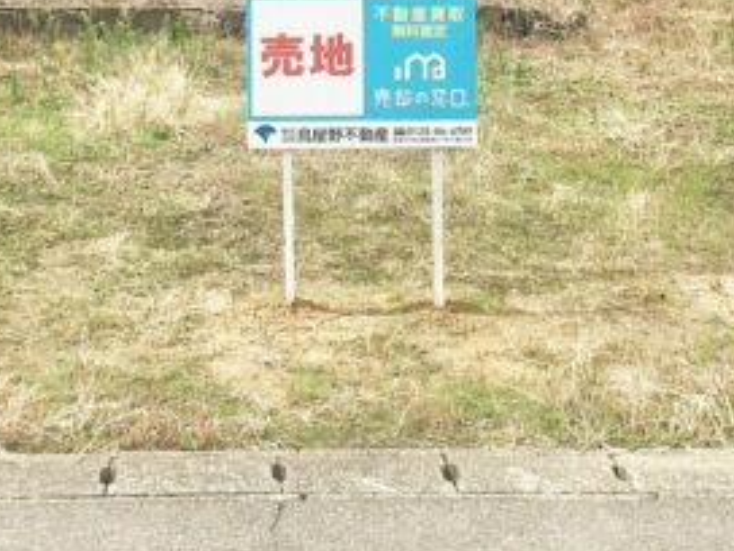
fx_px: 1739
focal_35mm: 82
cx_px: 262
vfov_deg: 17.0
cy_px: -151
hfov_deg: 23.8
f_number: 2.2
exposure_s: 1/2564
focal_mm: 4.15
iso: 25
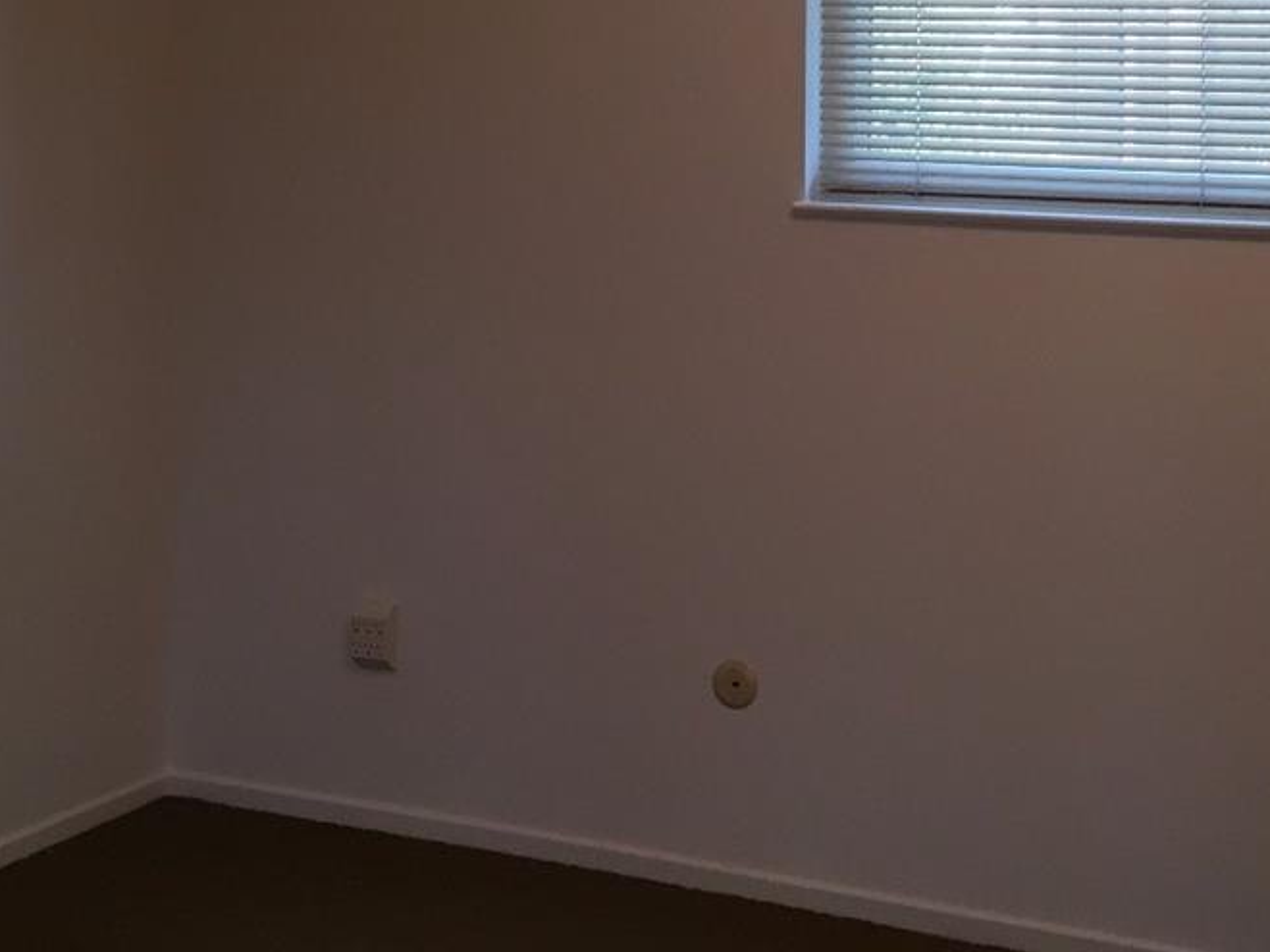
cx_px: 821
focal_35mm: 66
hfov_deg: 29.2
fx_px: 2421
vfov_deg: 21.7
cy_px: 62
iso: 32
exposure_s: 1/30
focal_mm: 4.15
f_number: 2.2
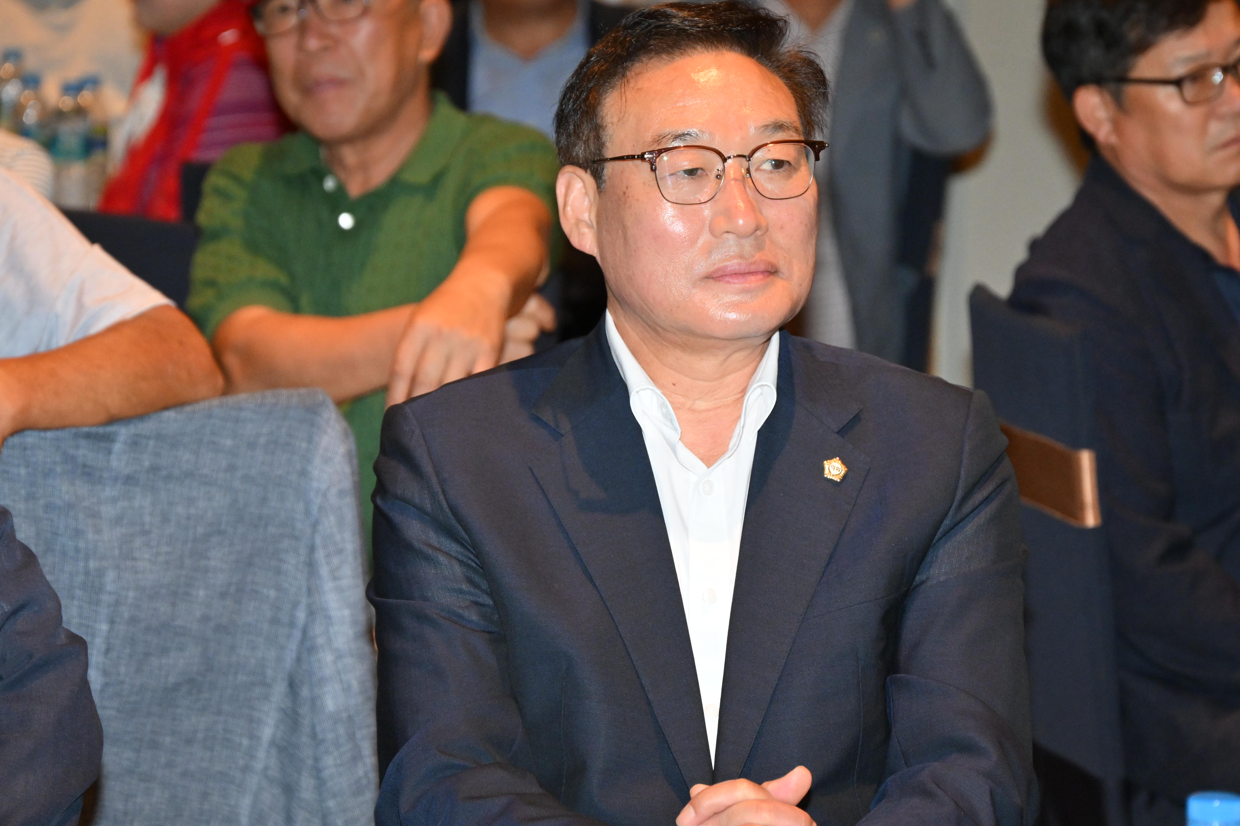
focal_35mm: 166
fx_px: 5717
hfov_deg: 12.4
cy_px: 434
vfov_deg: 8.3
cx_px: 659
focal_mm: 135
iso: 3200
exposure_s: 1/250
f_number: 6.3
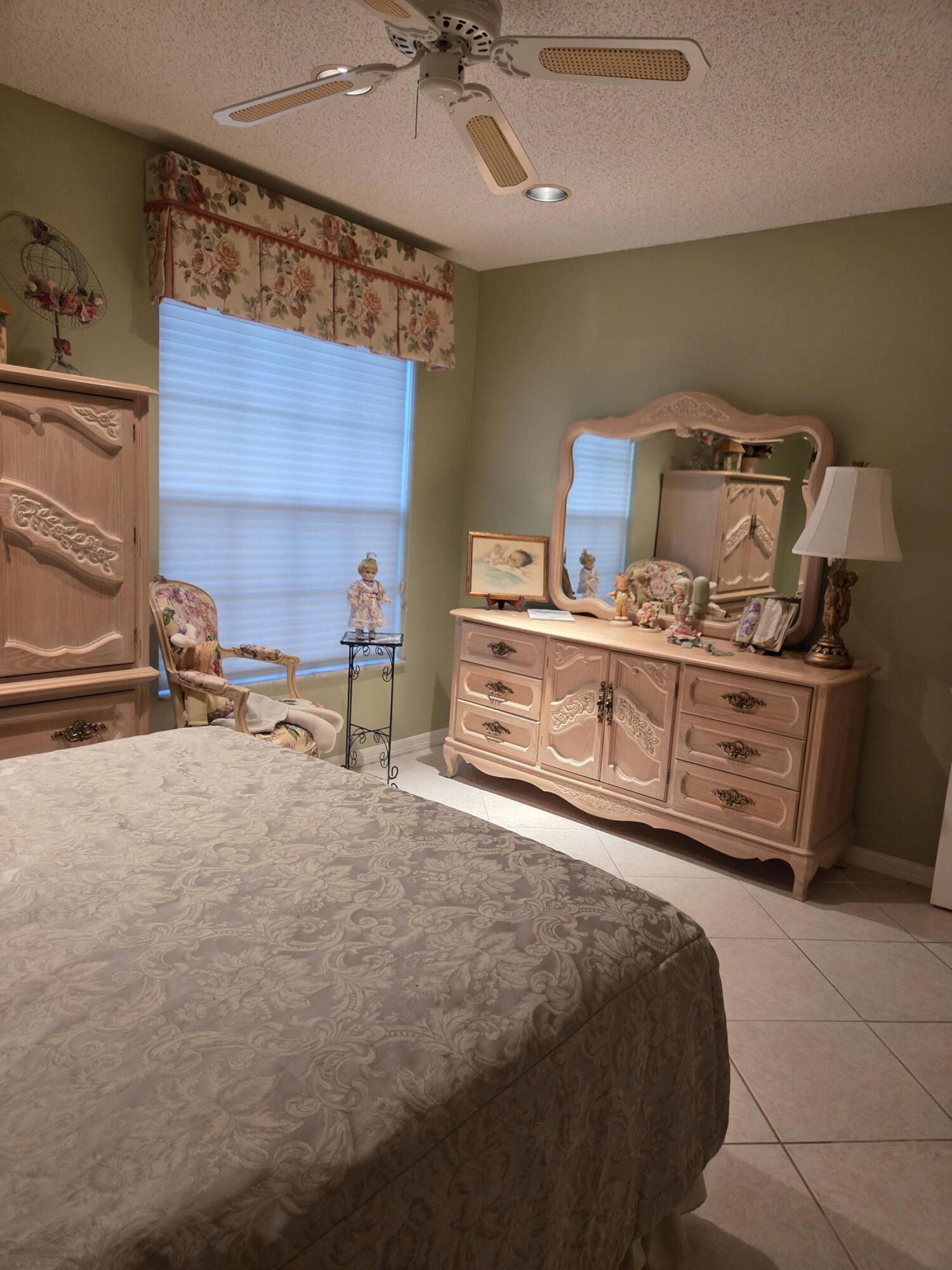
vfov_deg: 73.9
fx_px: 843
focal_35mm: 23
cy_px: 635
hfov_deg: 58.9
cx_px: 476
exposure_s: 1/120
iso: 400
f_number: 1.8
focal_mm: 5.4
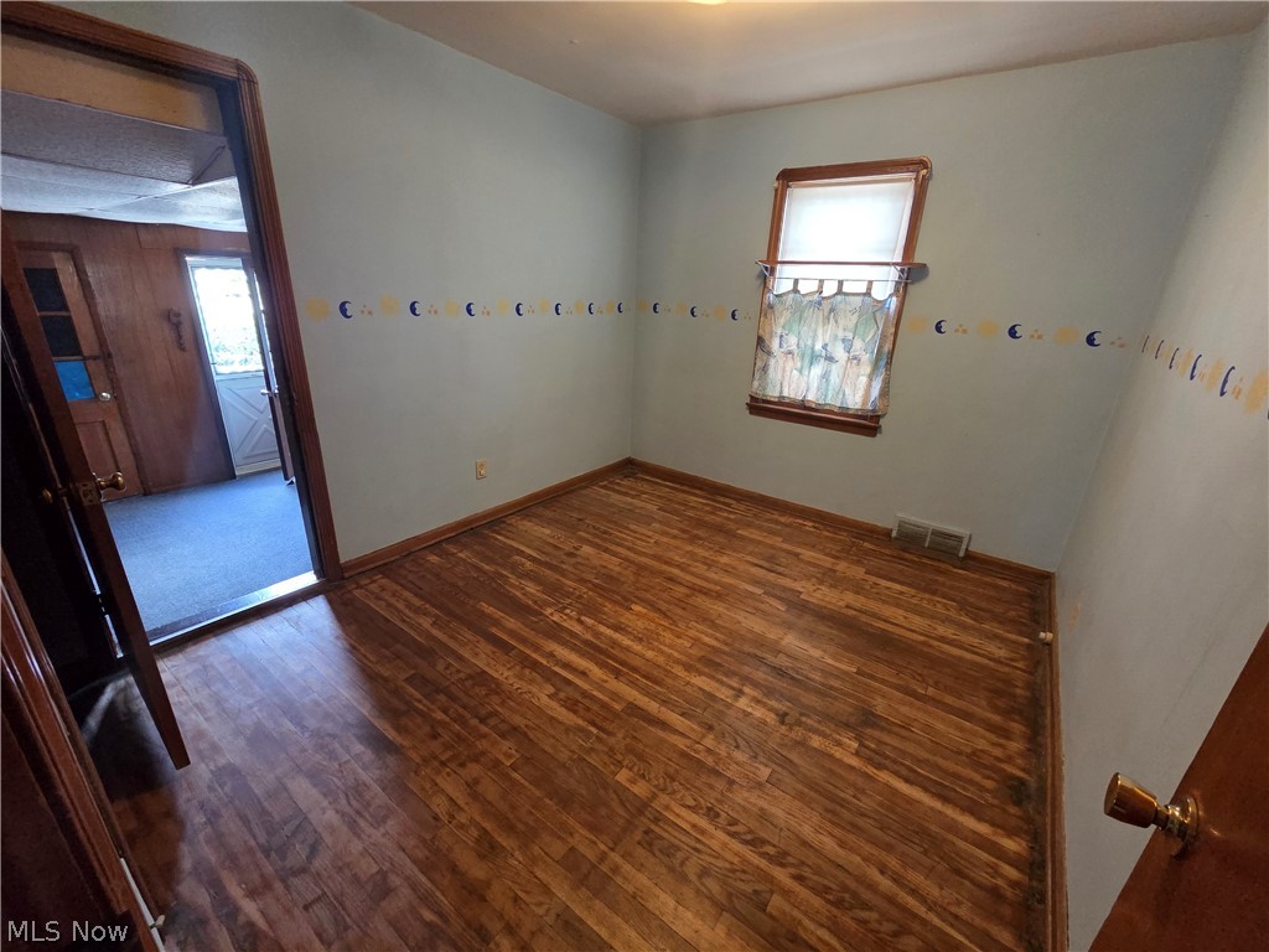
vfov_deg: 89.9
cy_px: 476
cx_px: 634
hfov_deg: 106.2
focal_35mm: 13
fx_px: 477
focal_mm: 2.2
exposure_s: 1/60
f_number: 2.2
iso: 1000
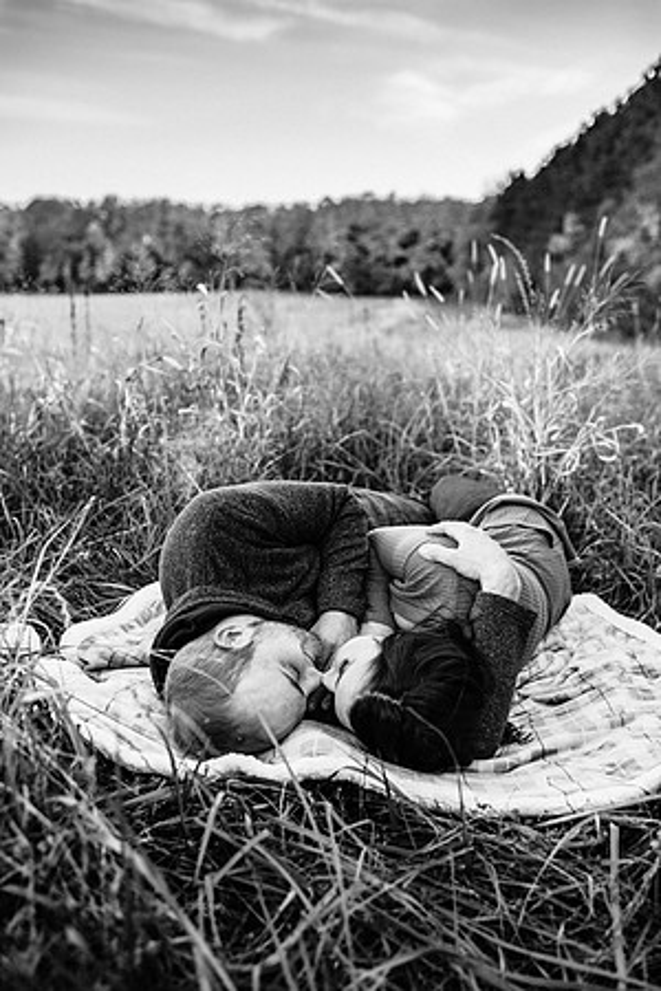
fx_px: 964
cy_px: 496
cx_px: 330
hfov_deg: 37.9
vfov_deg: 54.4
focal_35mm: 35
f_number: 2.8
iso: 200
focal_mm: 35
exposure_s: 1/200
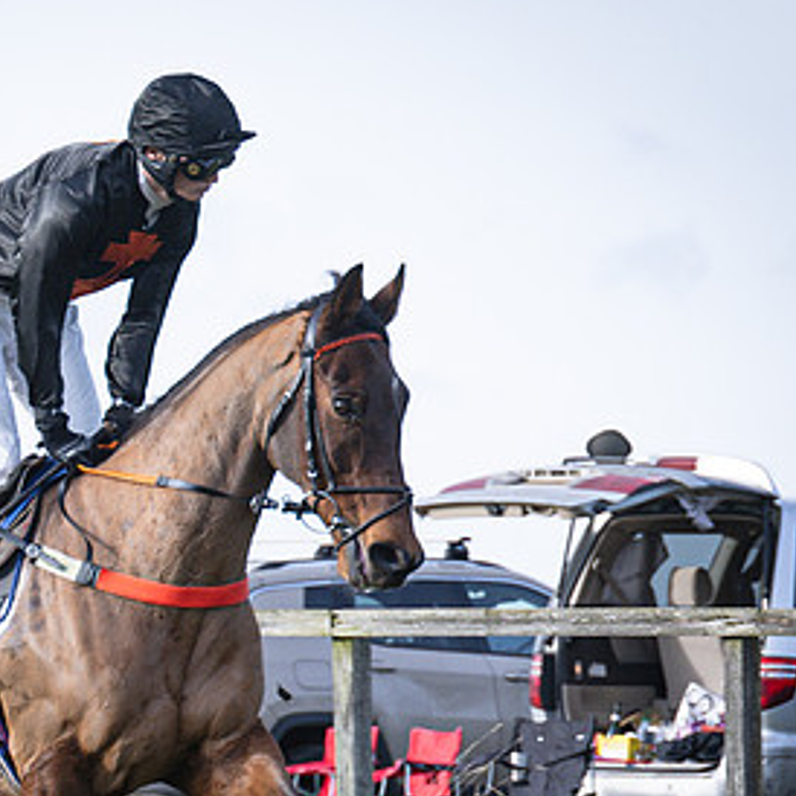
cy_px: 588
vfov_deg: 4.0
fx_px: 11499
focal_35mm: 442
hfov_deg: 4.0
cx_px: 327
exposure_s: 1/1000
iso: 125
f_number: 2.8
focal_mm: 88
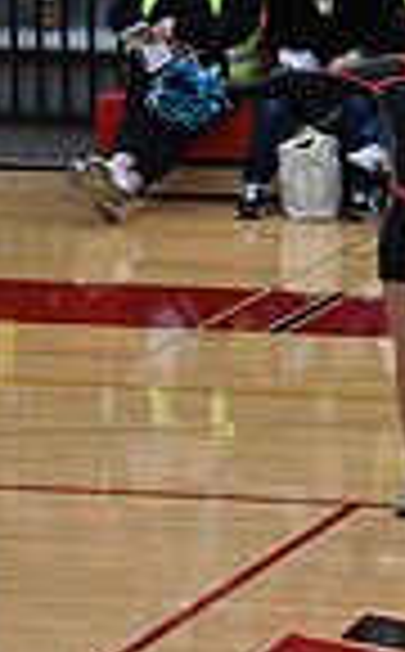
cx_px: 1215
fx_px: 7188
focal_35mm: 405
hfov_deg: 3.2
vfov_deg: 5.2
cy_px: 393
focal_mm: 99
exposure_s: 1/400
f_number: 4
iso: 4000
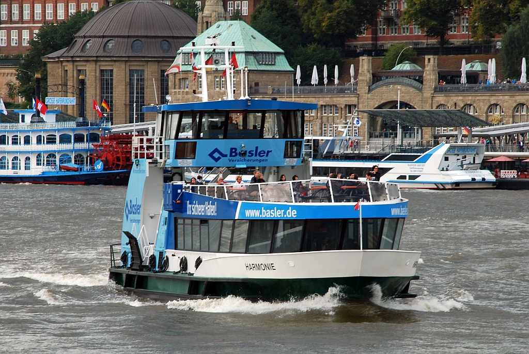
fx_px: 2979
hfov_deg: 10.1
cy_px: 177
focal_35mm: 202
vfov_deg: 6.8
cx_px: 264
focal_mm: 135
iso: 200
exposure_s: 1/125
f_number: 8
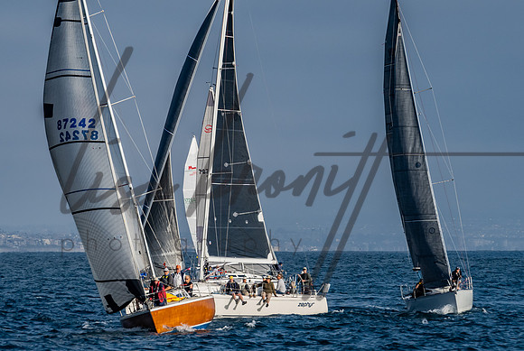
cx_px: 223
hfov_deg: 6.0
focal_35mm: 345
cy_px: 134
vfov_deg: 4.0
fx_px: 5025
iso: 400
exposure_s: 1/1000
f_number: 9
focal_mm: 190
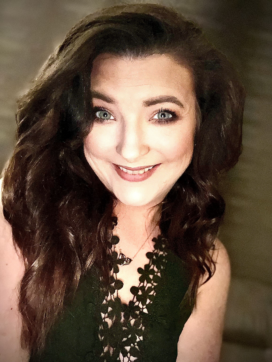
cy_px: 181
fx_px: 314
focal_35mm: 30
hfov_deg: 46.8
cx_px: 136
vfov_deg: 60.0
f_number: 2.2
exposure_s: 1/16
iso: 640
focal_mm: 2.71
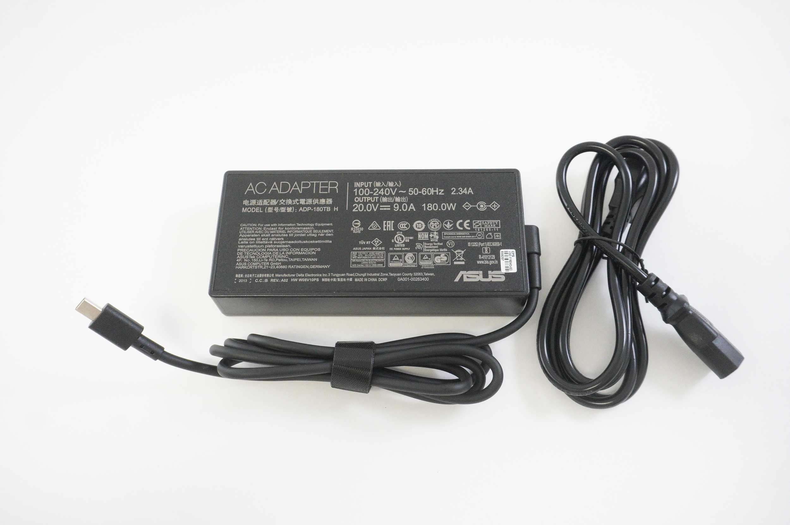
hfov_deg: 62.0
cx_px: 395
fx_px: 658
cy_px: 262
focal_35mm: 30
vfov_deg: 43.5
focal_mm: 20
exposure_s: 1/125
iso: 5000
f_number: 6.3
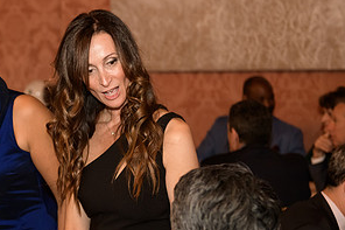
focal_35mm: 98
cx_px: 22
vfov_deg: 13.9
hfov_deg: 20.3
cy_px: 136
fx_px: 939
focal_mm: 50
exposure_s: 1/125
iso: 1000
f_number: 3.2
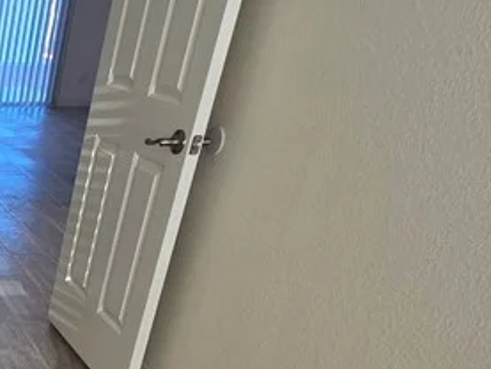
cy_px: 349
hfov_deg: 25.1
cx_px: -312
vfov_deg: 28.8
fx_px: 681
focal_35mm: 48
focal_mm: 2.2
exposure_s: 1/120
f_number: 1.9
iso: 125
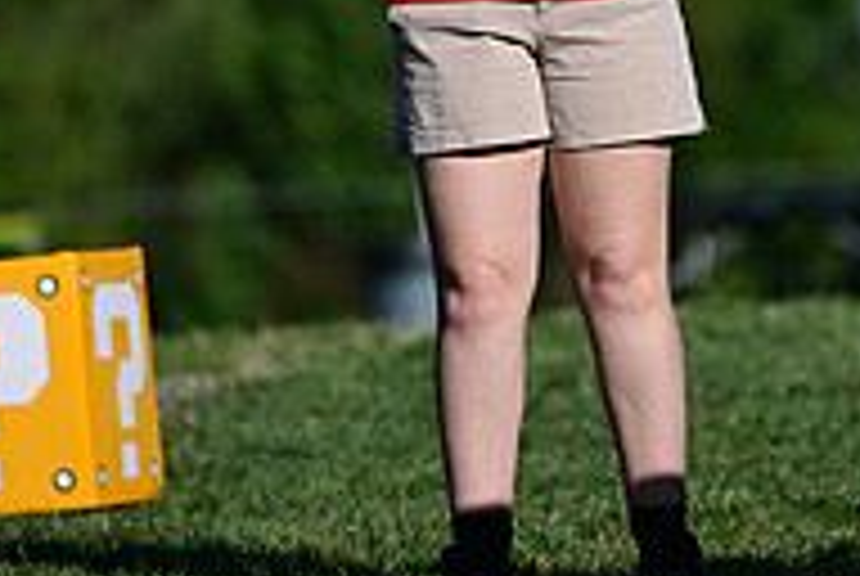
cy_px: -74
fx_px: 14499
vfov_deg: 2.3
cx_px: 563
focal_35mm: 606
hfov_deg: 3.4
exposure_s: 1/2000
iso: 80
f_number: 2.8
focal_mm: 200
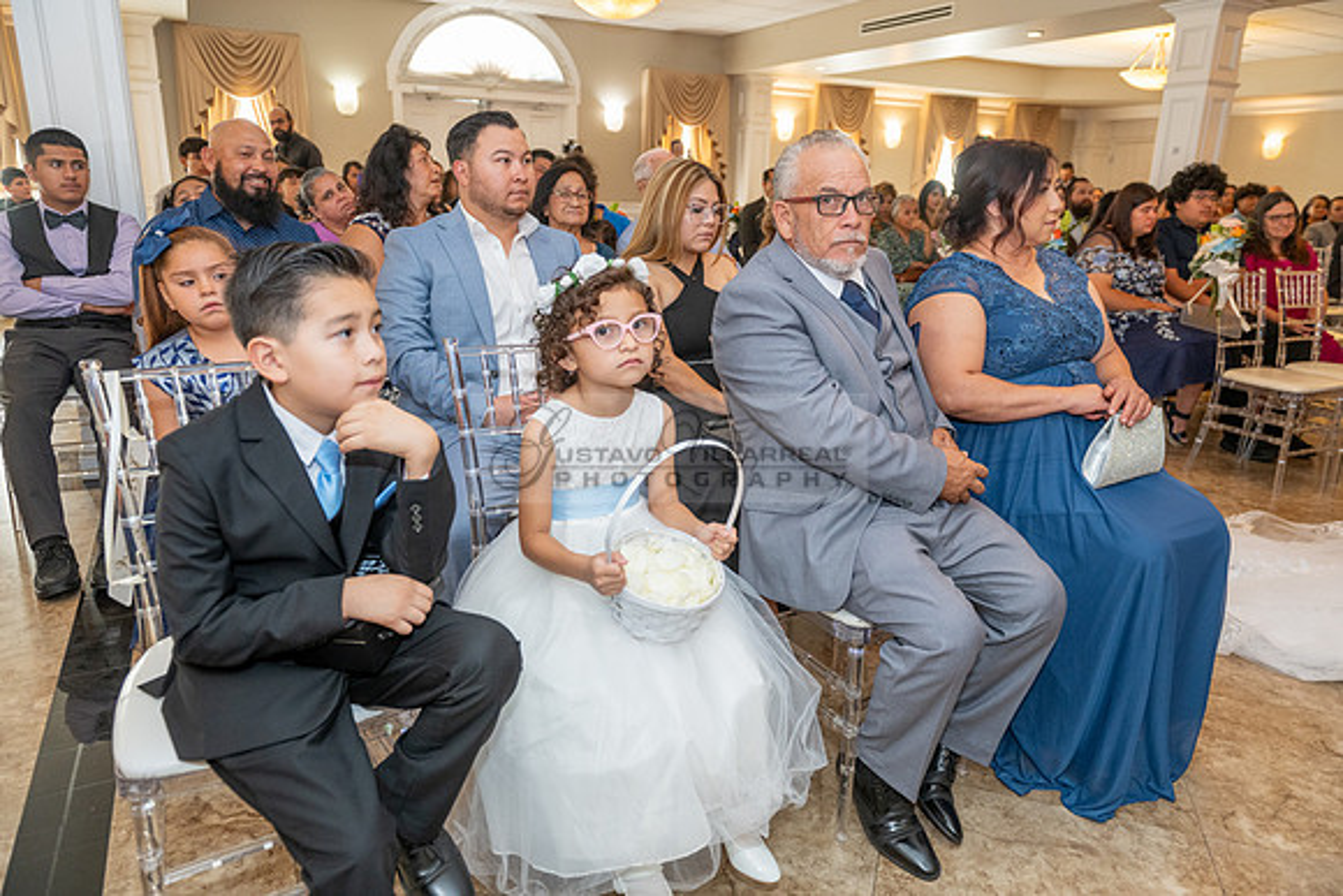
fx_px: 896
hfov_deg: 73.7
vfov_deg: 53.2
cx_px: 672
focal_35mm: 24
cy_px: 448
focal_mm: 24
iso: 1250
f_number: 3.5
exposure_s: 1/200
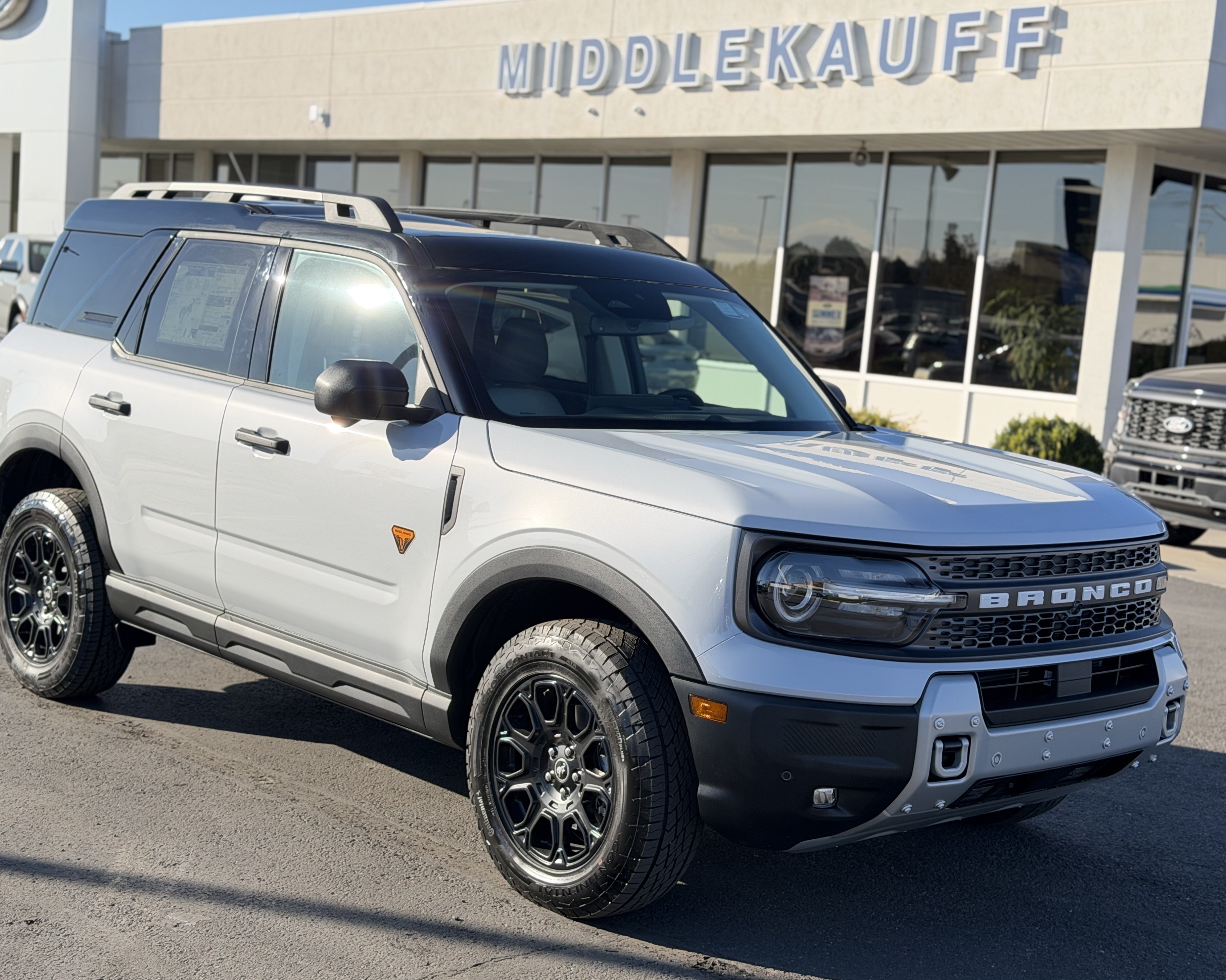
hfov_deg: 36.6
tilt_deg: -7.7
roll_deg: -3.7
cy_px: 492
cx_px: 584
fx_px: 1850
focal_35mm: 51
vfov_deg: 29.7
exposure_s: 1/1353
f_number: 1.78
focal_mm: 6.76
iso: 100
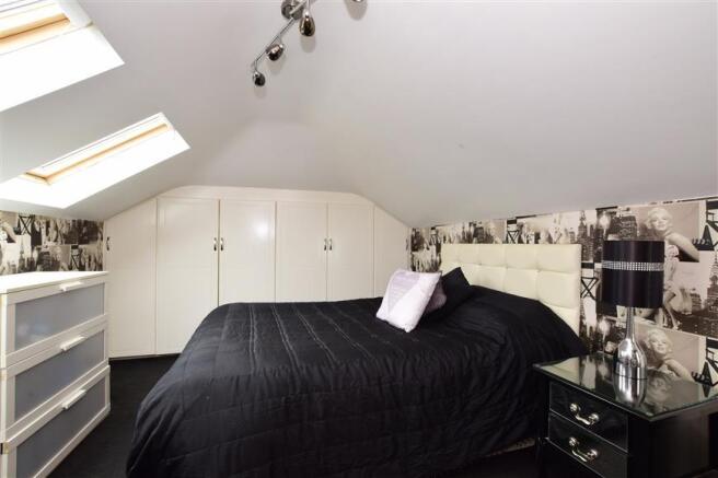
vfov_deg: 77.3
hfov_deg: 100.4
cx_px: 359
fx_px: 299
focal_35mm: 15
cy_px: 239
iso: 400
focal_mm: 10
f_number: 18
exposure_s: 1/3
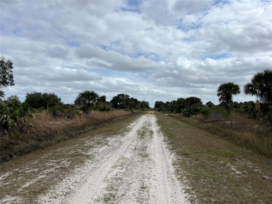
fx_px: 204
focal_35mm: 26
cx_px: 136
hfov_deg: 67.3
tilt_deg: +1.4
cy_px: 102
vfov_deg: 53.1
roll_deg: -1.4
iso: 50
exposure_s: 1/6173
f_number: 1.6
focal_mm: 5.1
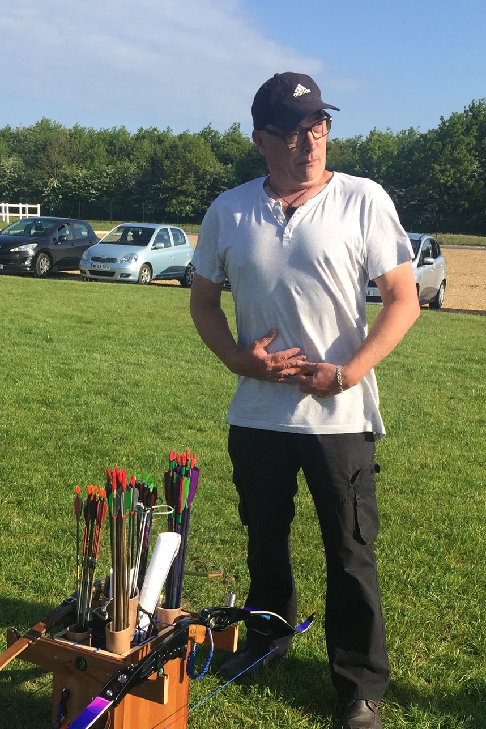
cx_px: 178
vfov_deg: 40.3
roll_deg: -1.0
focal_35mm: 48
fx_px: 972
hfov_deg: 28.0
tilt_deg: -15.4
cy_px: 517
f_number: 2.2
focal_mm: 4.15
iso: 32
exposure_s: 1/1522
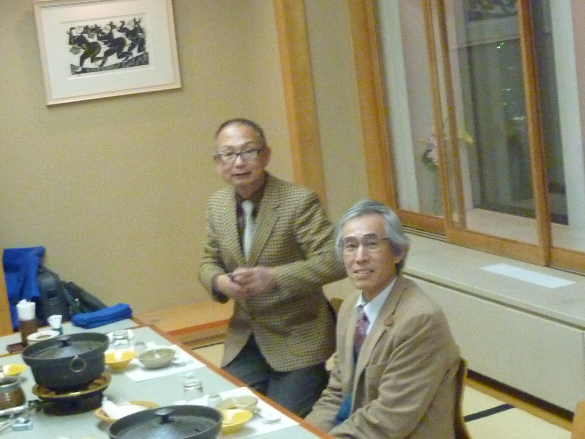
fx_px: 1284
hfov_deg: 25.7
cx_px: 292
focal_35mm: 76
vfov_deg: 19.4
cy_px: 220
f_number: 3.7
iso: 800
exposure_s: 1/25
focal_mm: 6.9
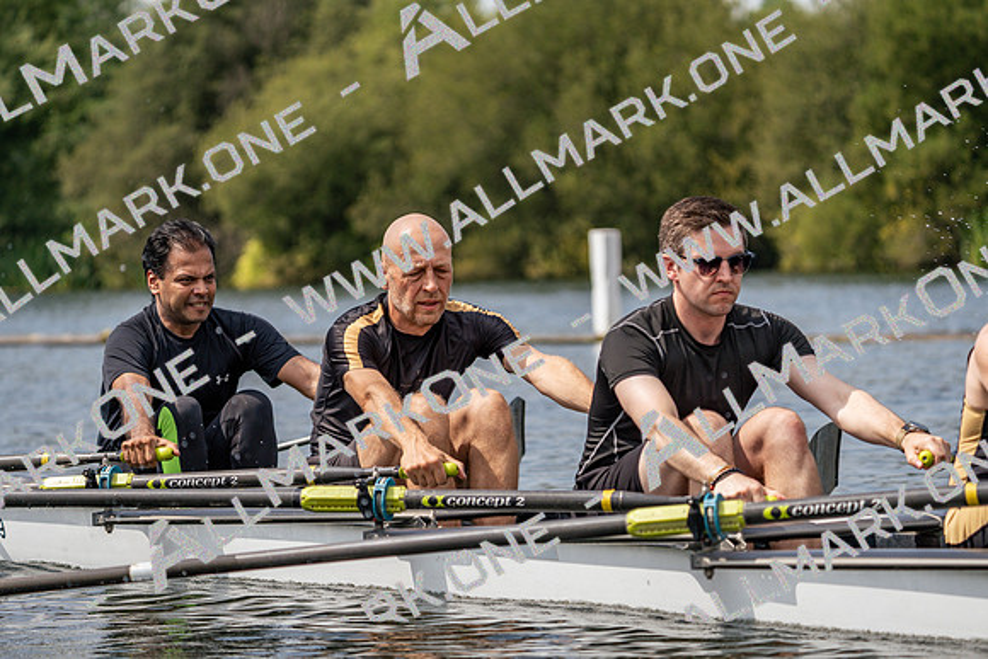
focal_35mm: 200
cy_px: 330
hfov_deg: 10.3
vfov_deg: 6.9
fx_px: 5490
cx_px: 494
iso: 250
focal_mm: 200
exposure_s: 1/1600
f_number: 5.6
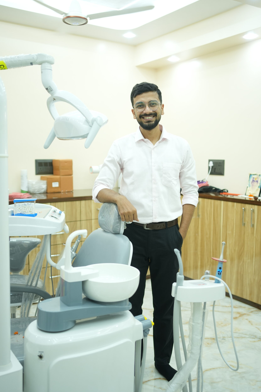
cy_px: 192
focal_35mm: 36
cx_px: 132
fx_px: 392
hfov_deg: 36.9
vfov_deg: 53.1
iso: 640
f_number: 2.5
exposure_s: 1/200
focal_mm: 35
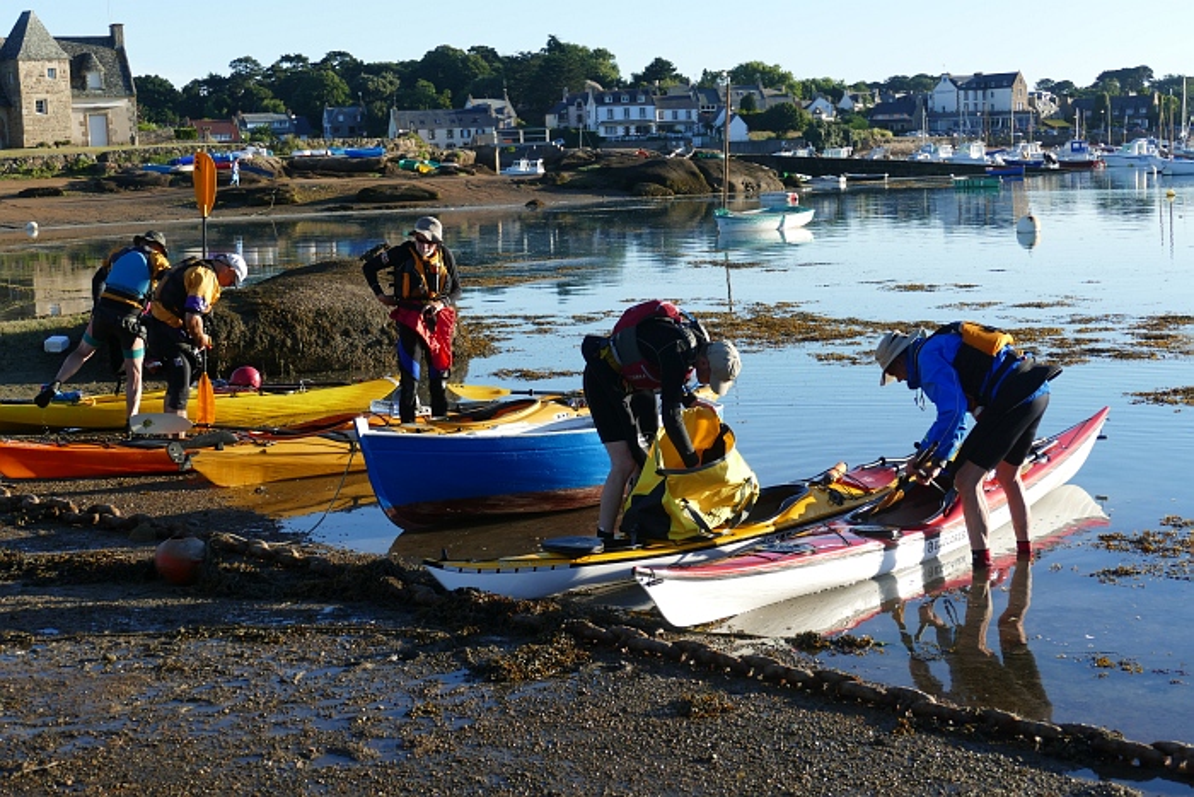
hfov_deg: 32.4
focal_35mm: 62
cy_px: 398
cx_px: 597
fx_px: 2057
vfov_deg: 21.9
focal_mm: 22.58
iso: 125
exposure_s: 1/640
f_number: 3.5
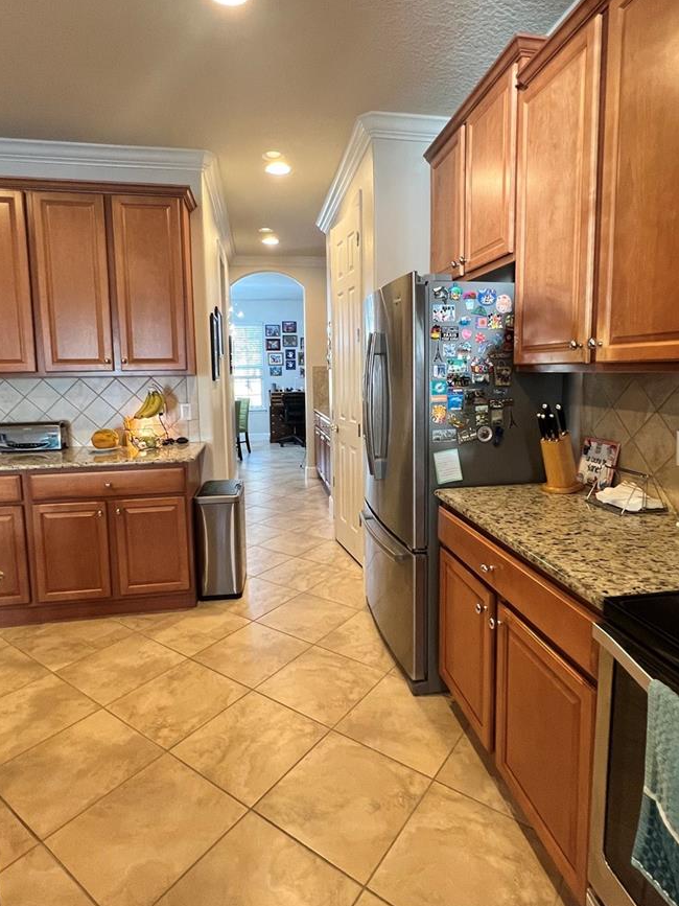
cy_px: 420
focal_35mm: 18
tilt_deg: -3.5
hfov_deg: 71.6
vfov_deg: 87.6
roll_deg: +1.5
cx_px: 348
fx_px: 471
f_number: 1.8
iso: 250
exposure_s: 1/60
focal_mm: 1.57
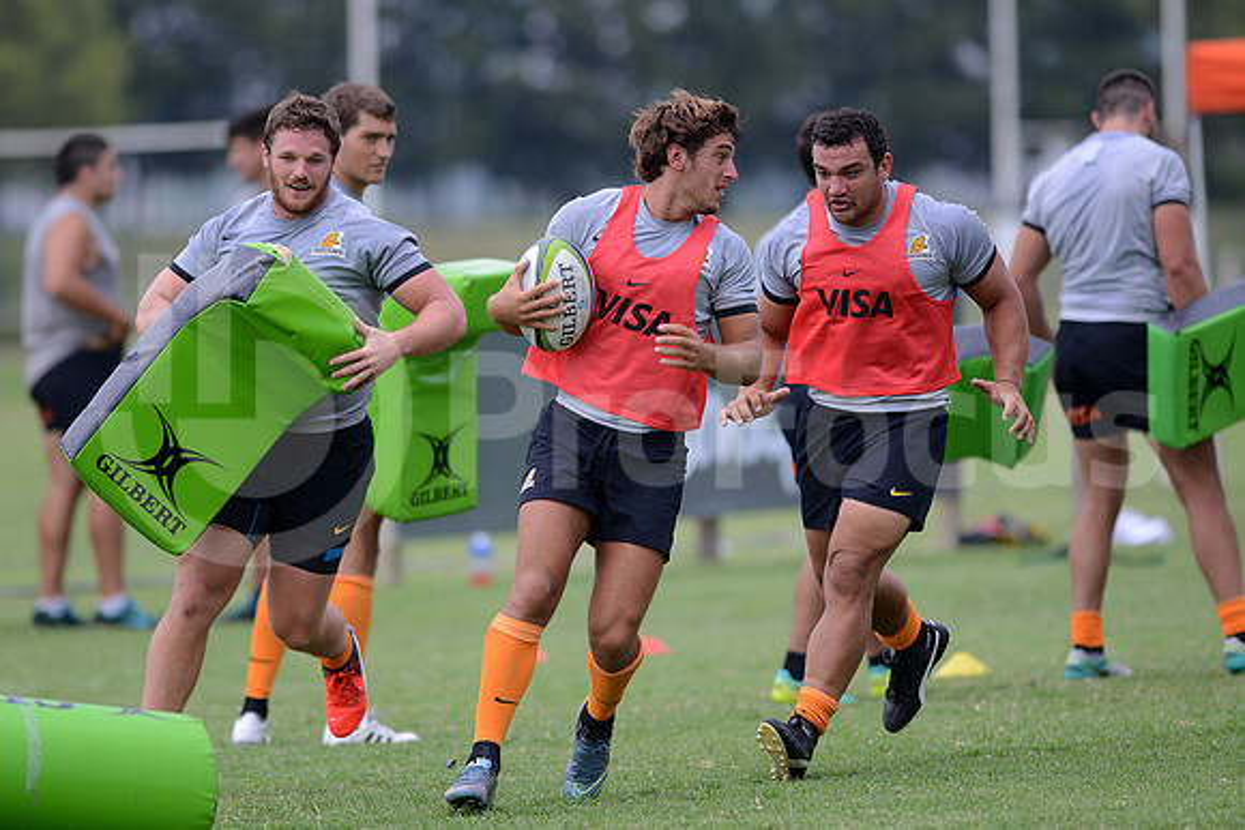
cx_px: 622
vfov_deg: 4.6
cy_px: 415
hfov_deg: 6.9
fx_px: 10377
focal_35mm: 300
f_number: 2.8
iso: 200
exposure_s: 1/1000
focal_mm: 300
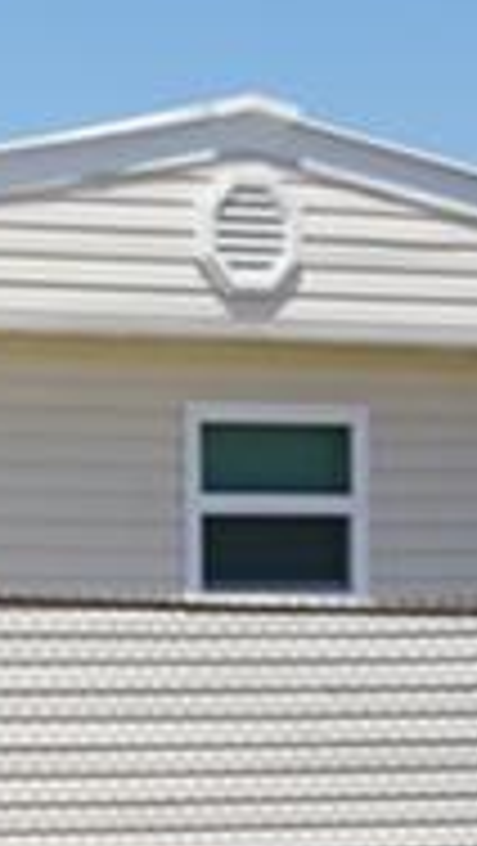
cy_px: 641
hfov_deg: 6.5
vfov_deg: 12.5
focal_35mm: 171
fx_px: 3838
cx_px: -927
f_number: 5.6
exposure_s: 1/800
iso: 100
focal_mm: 20
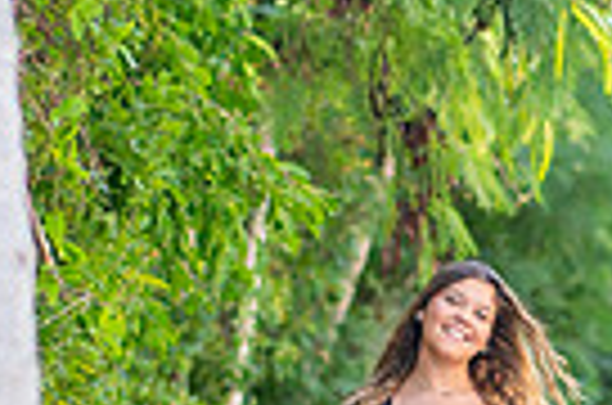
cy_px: 392
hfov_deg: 8.3
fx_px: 4206
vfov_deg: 5.5
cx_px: 482
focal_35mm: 248
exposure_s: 1/1600
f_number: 1.8
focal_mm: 58
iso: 2000
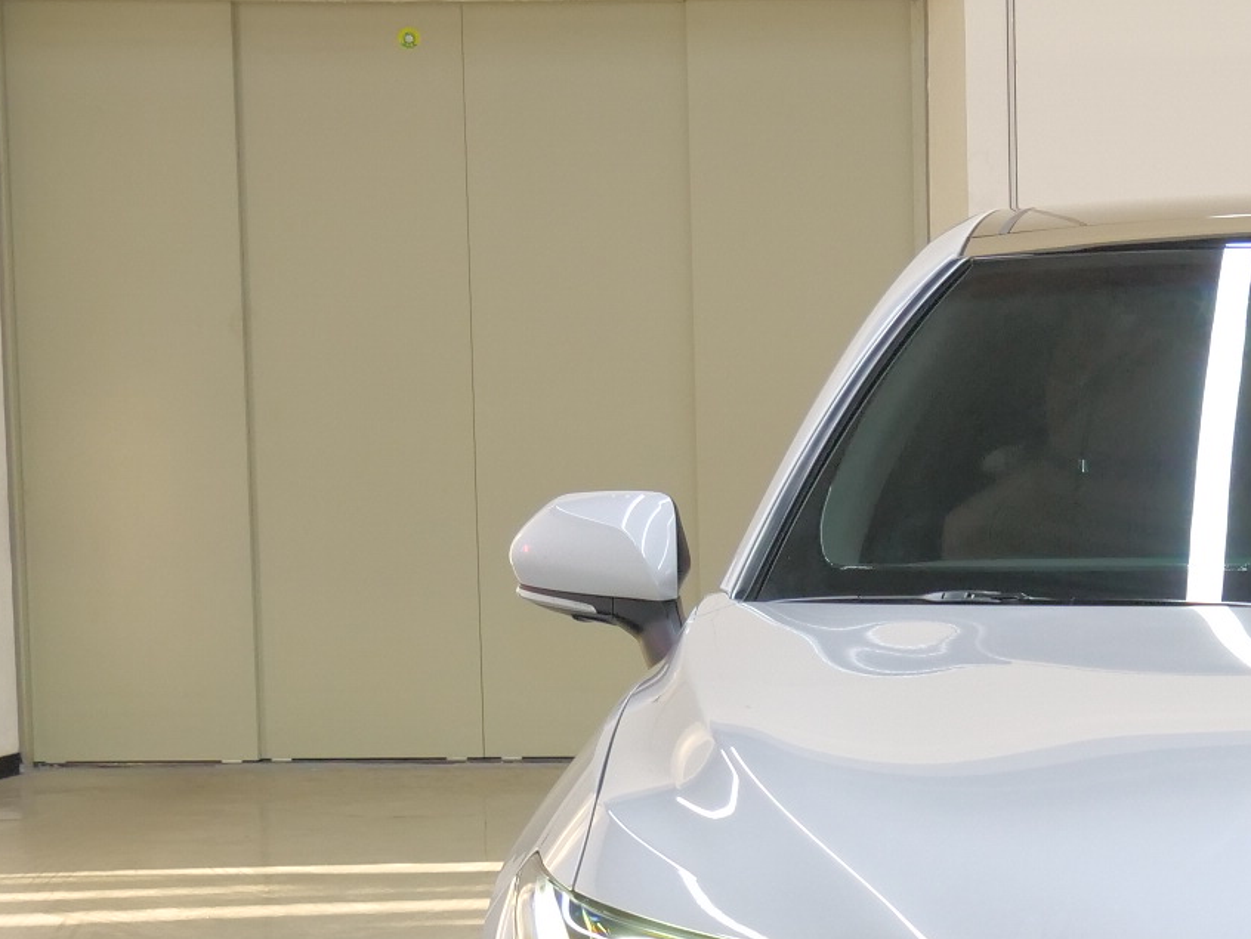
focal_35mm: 124
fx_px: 4483
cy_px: 954
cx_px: 1446
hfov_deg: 15.4
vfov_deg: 11.8
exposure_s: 1/20
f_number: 4.1
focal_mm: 20
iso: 800
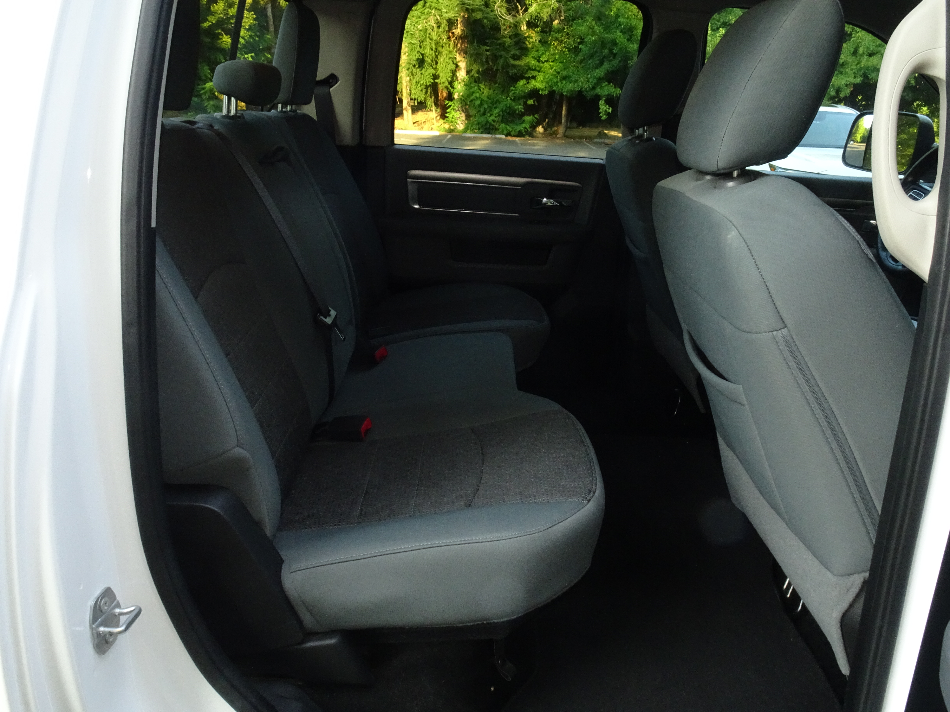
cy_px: 356
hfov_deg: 63.4
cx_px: 475
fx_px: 768
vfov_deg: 49.7
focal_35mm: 28
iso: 400
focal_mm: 4.75
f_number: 3.5
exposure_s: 1/30
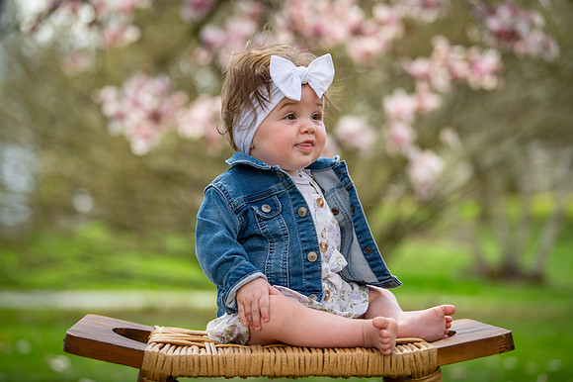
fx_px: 1368
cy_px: 191
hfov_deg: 23.7
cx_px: 286
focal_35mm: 86
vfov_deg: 15.9
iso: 320
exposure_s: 1/1250
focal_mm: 86
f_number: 2.8
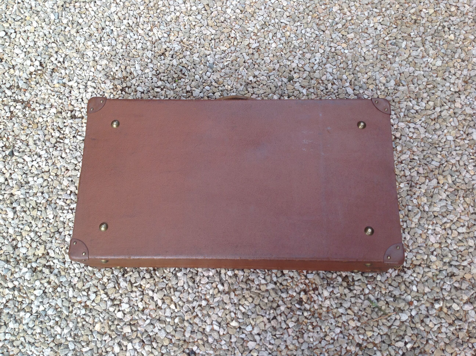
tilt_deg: -72.0
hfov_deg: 52.7
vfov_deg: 40.6
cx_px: 238
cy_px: 178
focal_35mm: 35
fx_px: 481
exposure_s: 1/224
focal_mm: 4.28
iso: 50
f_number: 2.4
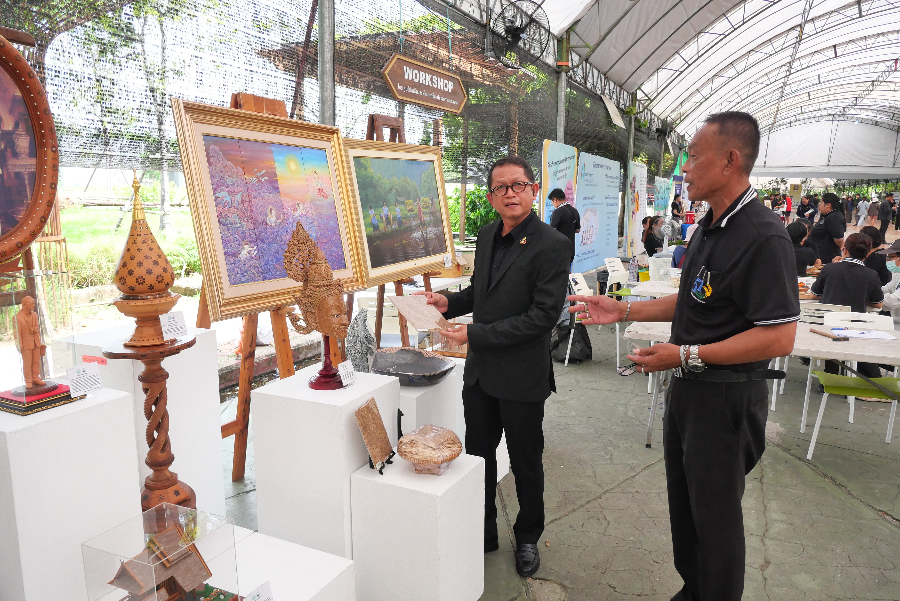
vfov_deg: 53.2
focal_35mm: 24
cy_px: 300
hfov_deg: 73.7
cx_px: 450
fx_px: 600
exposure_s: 1/250
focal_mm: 12
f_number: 5
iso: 800
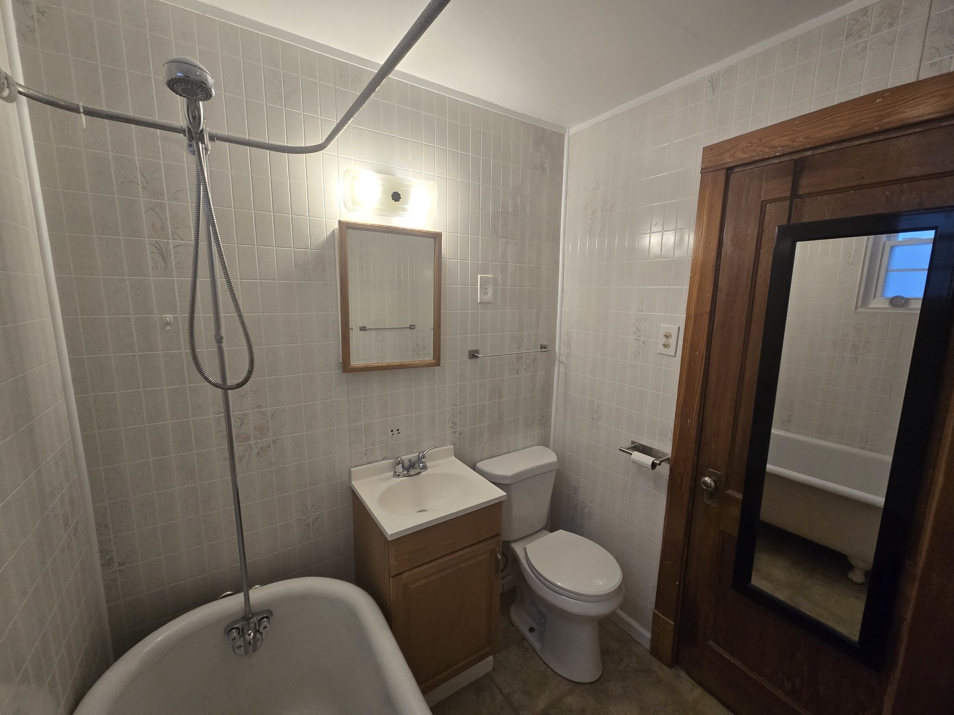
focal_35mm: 13
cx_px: 477
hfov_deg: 106.2
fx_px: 358
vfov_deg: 89.9
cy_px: 358
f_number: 2.2
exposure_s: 1/60
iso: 160
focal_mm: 2.2
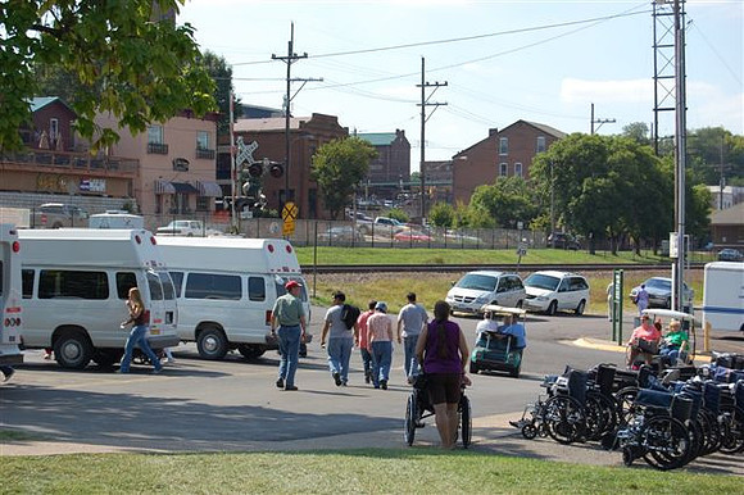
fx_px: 1704
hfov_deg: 24.6
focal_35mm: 82
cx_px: 372
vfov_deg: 16.5
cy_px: 248
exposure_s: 1/320
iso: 200
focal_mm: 55
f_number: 9
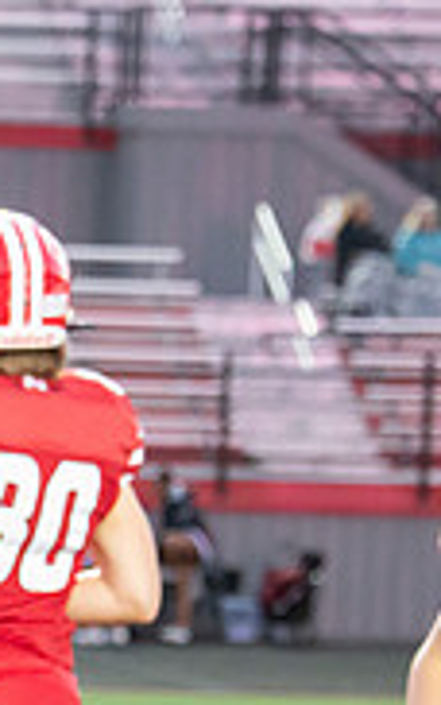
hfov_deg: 3.5
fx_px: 7238
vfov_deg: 5.6
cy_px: 746
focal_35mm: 377
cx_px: -201
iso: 8000
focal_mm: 116
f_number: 5.6
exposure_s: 1/320
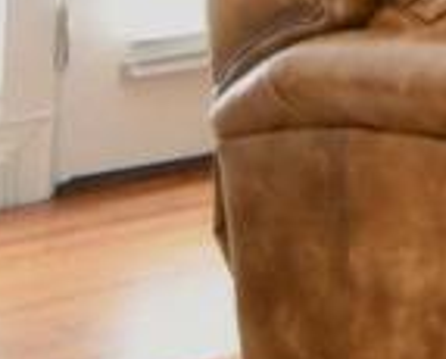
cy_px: -303
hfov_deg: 9.1
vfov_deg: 12.0
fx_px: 1561
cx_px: 1622
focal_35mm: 118
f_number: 4
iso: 320
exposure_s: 1/60
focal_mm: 10
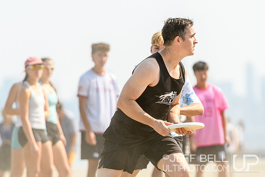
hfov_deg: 4.9
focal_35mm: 423
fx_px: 3113
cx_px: 150
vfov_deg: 3.3
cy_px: 106
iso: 100
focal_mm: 200
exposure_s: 1/1250
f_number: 3.2
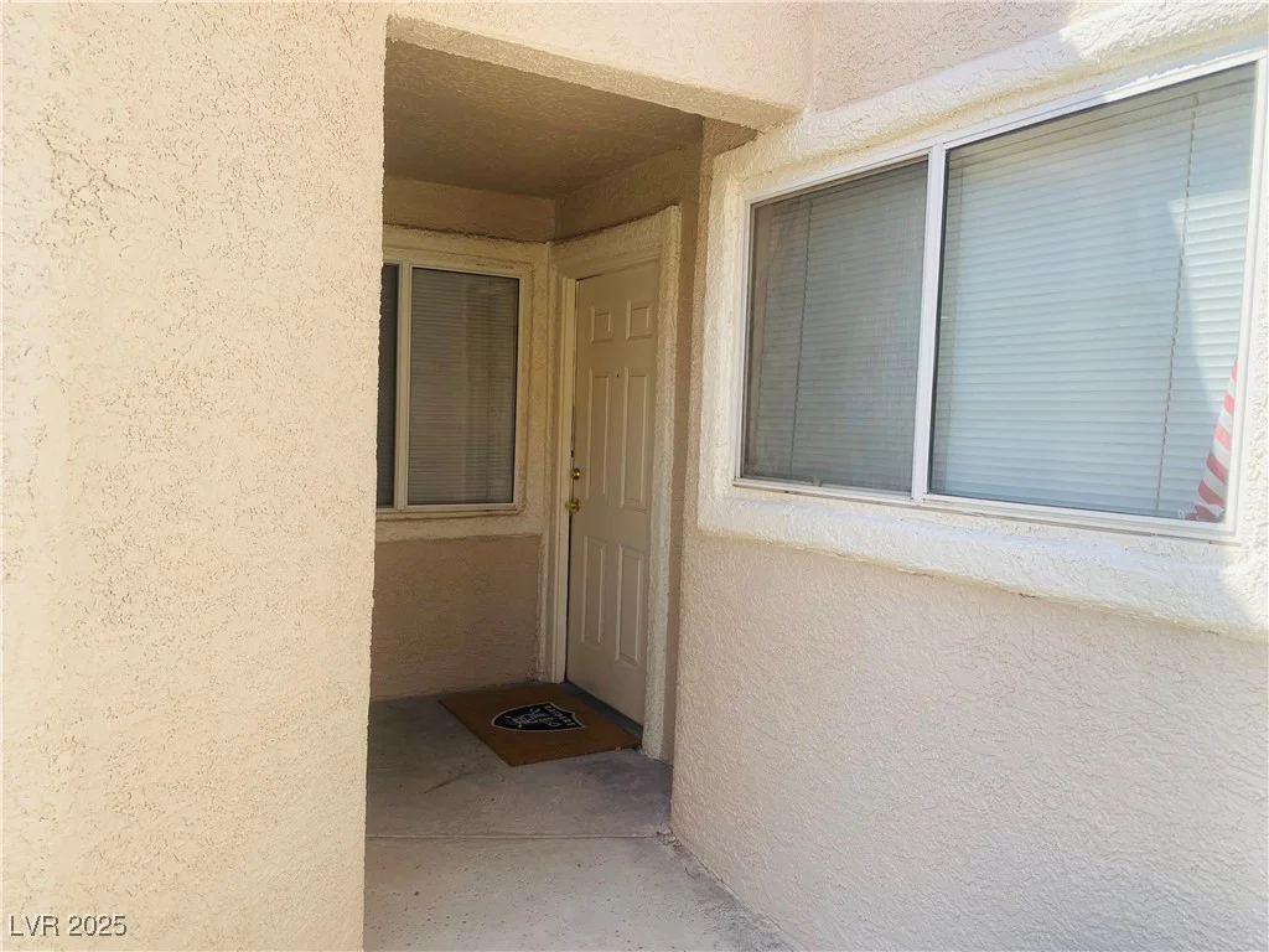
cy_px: 476
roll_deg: -2.4
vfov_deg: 53.1
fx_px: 953
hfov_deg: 67.3
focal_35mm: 26
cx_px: 634
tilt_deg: -2.9
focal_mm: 4.25
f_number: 1.8
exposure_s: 1/715
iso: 32
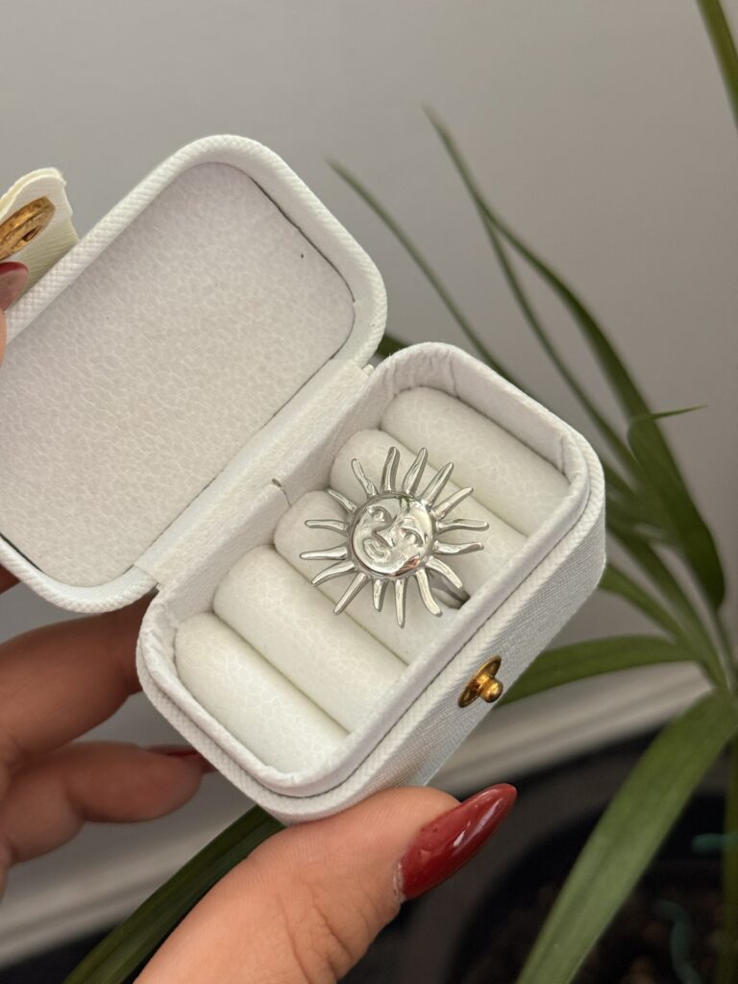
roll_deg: -1.9
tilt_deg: -40.2
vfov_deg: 39.7
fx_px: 1364
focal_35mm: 48
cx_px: 369
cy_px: 492
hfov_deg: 30.3
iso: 200
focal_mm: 6.76
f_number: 1.78
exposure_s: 1/60
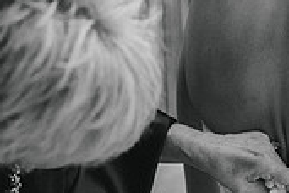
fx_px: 867
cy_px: 188
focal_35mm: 108
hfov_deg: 18.8
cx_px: 230
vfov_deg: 12.5
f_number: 2.8
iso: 4500
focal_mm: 41
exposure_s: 1/200
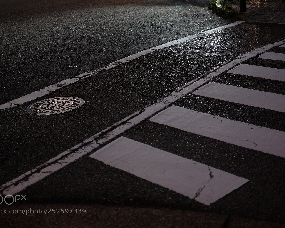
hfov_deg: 34.1
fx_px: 464
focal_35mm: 55
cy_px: 112
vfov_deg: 27.6
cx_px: 146
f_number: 1.8
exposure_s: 1/20
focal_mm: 32
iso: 400
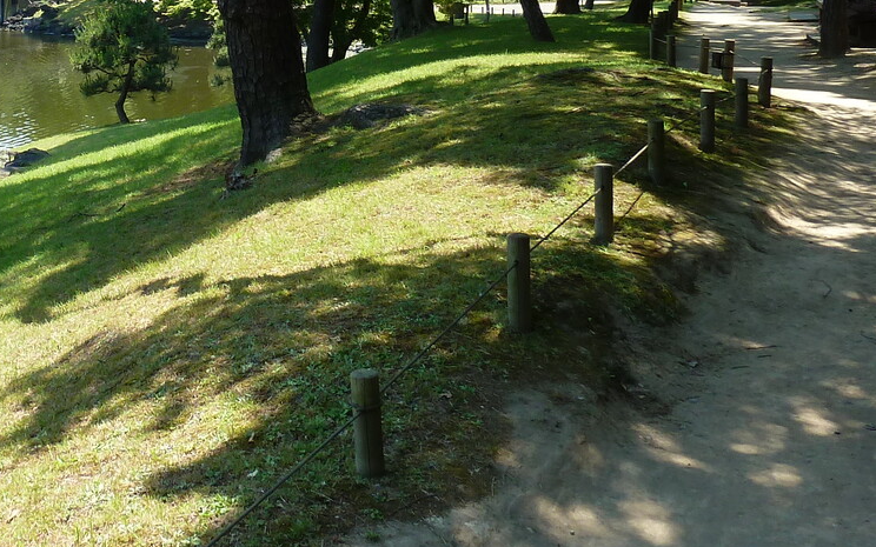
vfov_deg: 21.6
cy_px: -49
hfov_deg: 34.1
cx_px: 117
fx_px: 1361
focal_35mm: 57
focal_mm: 4.1
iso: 80
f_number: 4
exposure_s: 1/160
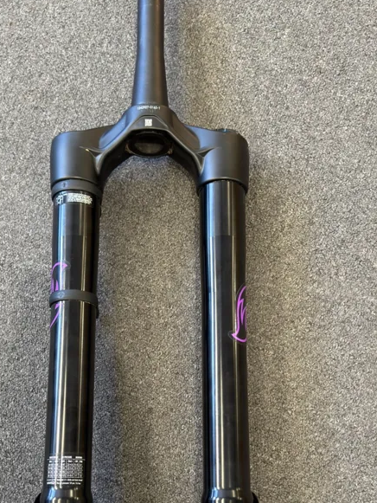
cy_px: 369
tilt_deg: -78.4
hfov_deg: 32.9
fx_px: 639
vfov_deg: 41.8
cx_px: 167
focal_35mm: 44
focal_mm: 6.76
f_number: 1.78
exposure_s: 1/50
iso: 160
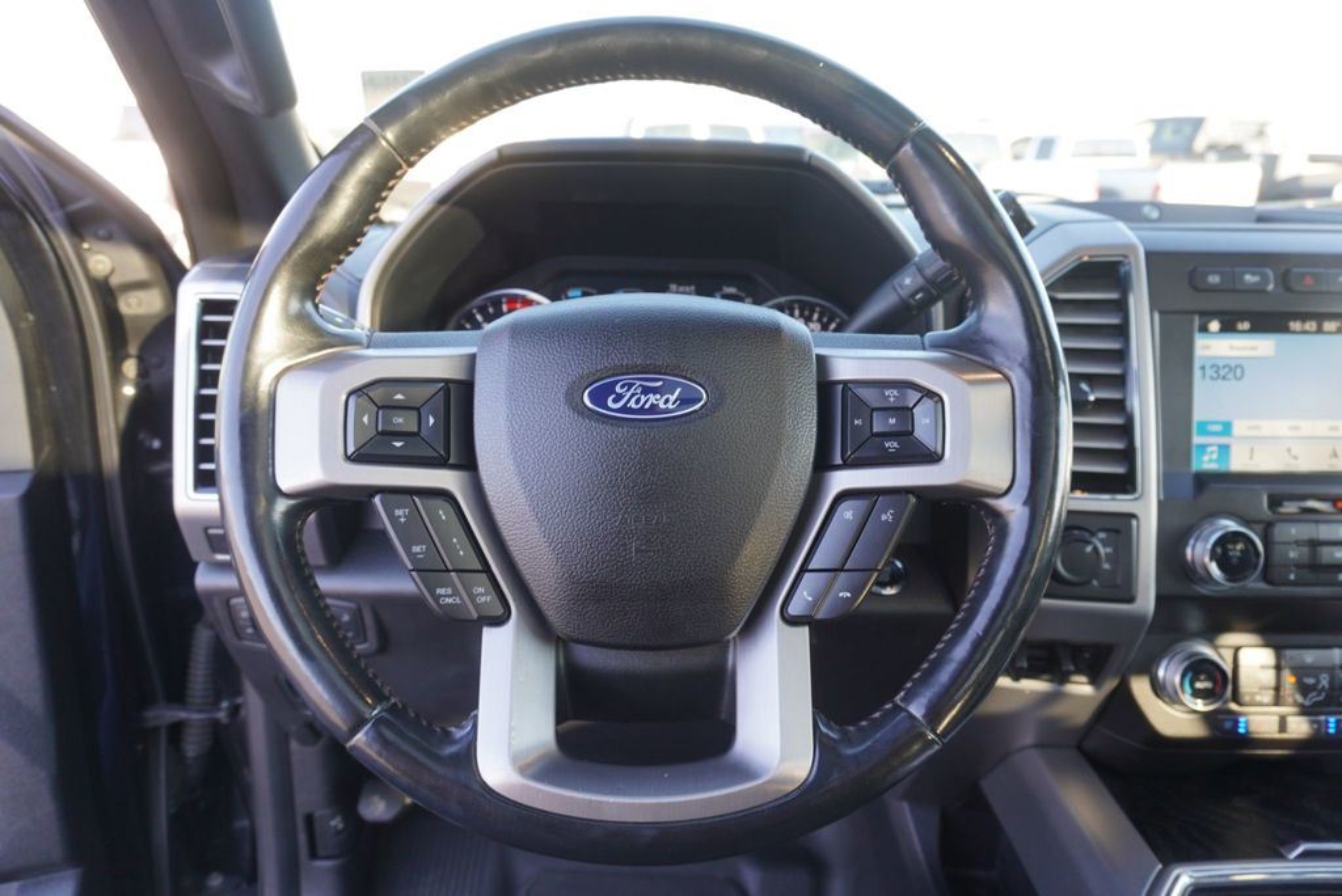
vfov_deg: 53.2
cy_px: 448
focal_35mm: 24
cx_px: 671
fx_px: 895
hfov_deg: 73.7
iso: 200
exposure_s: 1/60
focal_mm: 16
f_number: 4
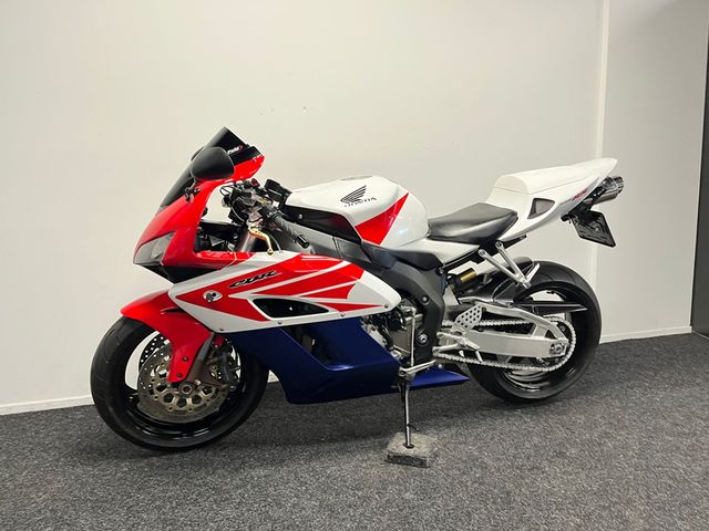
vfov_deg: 53.1
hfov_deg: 67.3
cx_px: 354
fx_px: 533
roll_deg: +0.8
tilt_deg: -6.8
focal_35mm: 26
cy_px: 266
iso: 500
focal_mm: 5.1
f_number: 1.6
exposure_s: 1/50
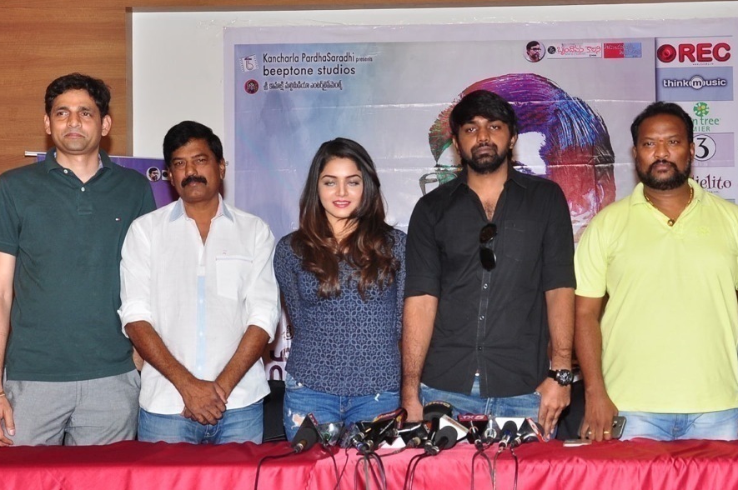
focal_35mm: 61
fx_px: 1249
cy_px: 272
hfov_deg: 32.8
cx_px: 456
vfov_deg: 22.2
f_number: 6.3
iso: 400
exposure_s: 1/125
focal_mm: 30
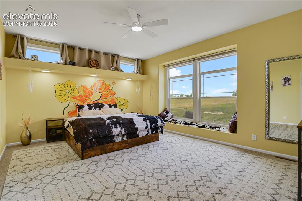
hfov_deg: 93.3
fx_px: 143
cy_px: 100
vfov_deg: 70.4
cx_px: 151
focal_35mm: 17
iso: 500
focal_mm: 17
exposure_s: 1/20
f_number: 8
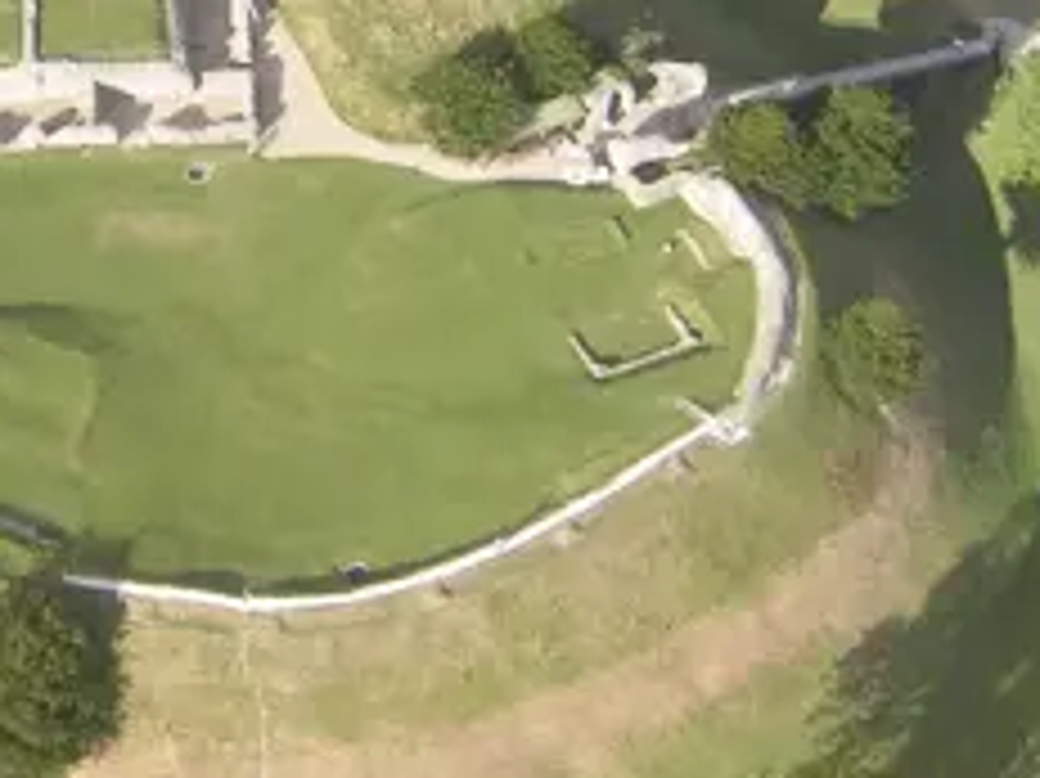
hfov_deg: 24.1
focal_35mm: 78
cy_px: 178
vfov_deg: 18.7
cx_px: 36
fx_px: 2342
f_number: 4.8
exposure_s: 1/157
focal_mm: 5.6
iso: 50
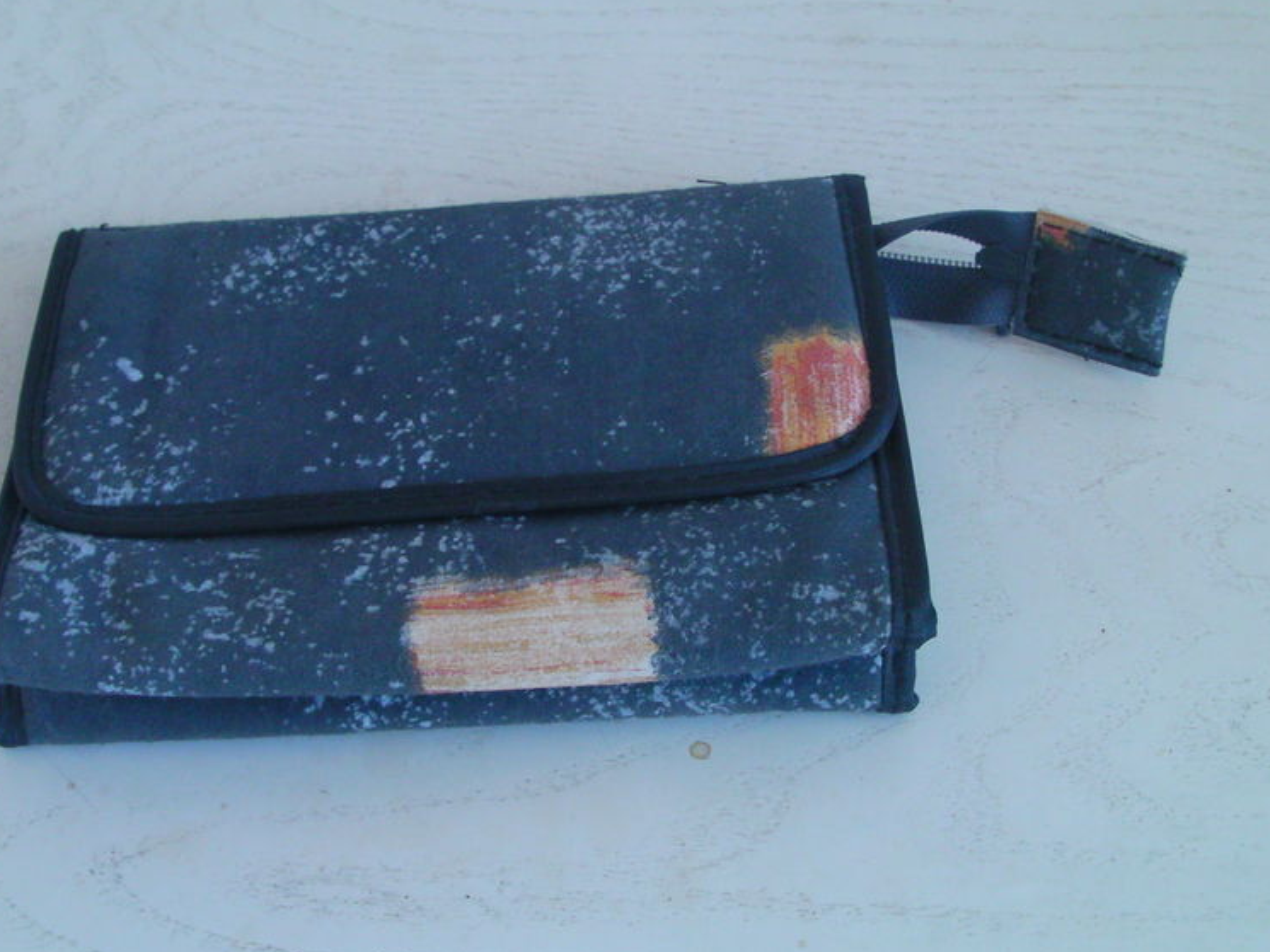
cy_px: 496
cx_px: 583
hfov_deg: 37.5
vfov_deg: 28.6
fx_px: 1871
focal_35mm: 51
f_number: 3.5
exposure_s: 1/30
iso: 151
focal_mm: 6.3
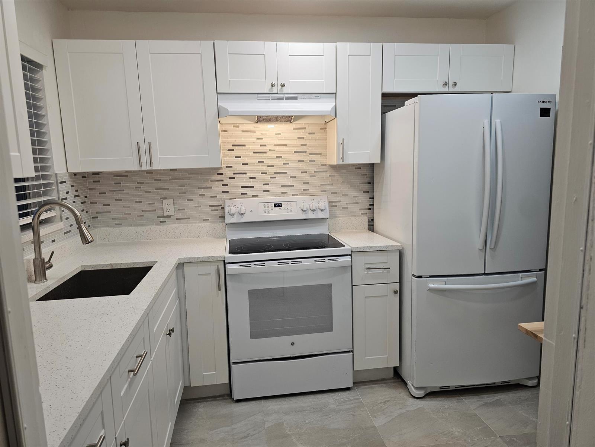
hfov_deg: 73.9
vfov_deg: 58.9
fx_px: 395
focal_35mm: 23
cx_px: 298
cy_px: 224
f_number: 1.7
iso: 125
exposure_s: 1/207
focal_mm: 6.3
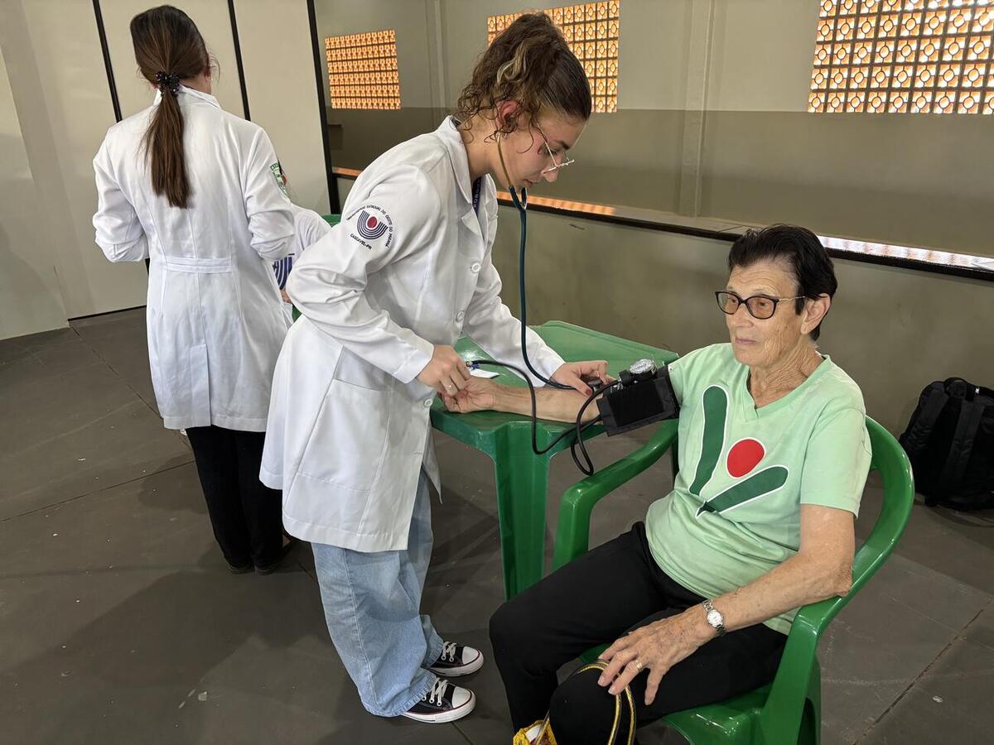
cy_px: 372
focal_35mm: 26
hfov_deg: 67.3
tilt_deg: -20.8
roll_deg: +1.7
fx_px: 747
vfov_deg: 53.1
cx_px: 497
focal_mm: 5.96
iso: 250
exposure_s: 1/60
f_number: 1.6
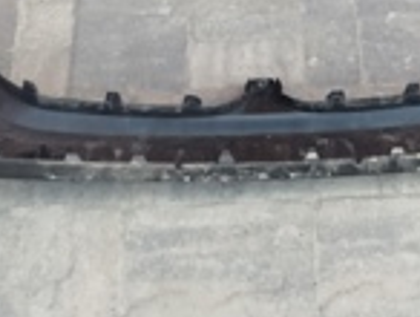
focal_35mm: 105
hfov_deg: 18.6
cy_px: -210
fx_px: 1276
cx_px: 291
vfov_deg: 13.1
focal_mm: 5.31
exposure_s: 1/50
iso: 64
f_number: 1.7
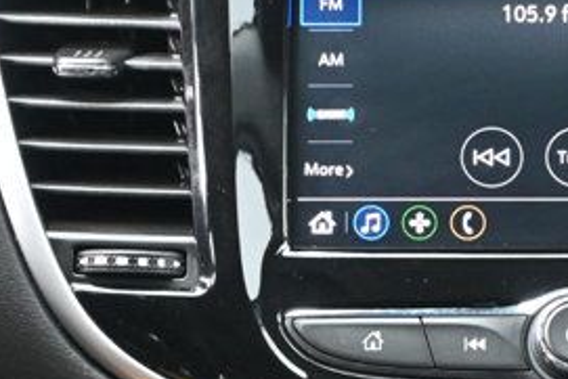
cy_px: 488
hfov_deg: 10.0
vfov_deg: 6.7
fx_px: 3220
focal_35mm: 204
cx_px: 551
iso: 3200
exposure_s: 1/125
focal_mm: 36
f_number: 5.3
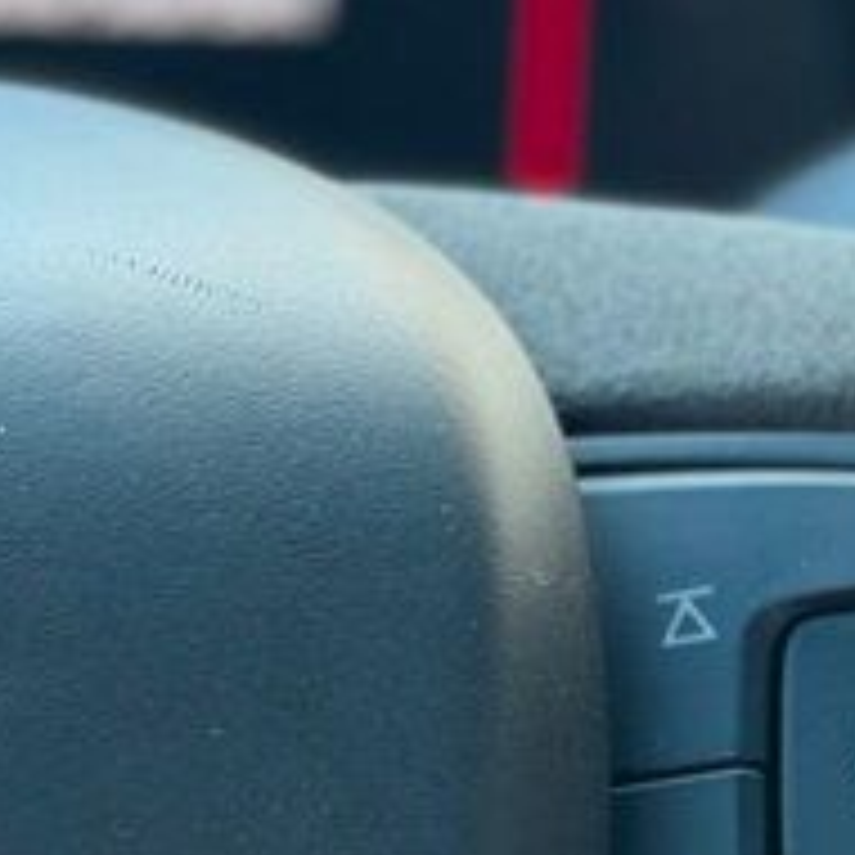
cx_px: 117
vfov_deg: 7.6
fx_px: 6399
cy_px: 927
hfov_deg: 7.6
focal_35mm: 229
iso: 100
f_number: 1.78
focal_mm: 6.76
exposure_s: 1/60
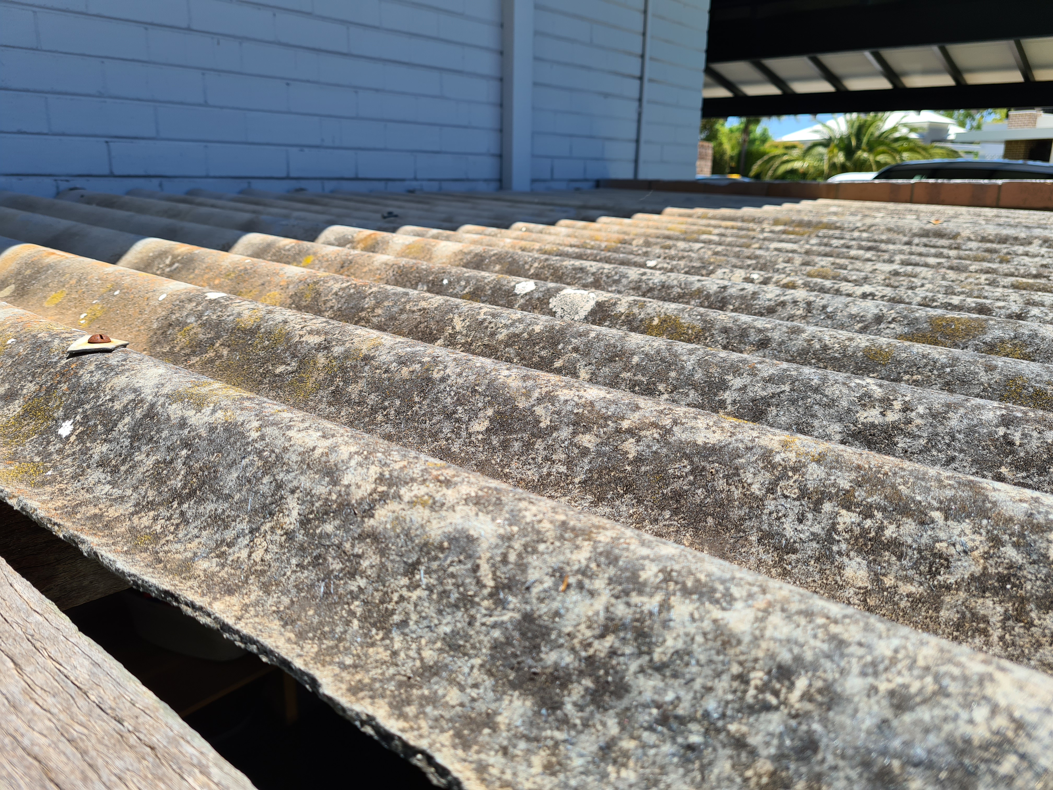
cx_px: 526
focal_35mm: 26
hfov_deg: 67.3
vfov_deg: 53.1
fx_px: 791
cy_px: 395
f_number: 1.8
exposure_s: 1/1504
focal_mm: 5.4
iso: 50
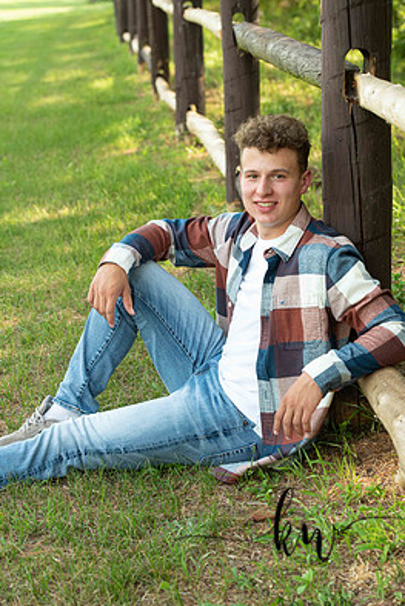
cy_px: 278
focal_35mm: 89
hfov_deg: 15.4
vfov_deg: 22.9
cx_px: 217
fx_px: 1500
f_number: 5
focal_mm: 78
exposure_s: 1/200
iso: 400
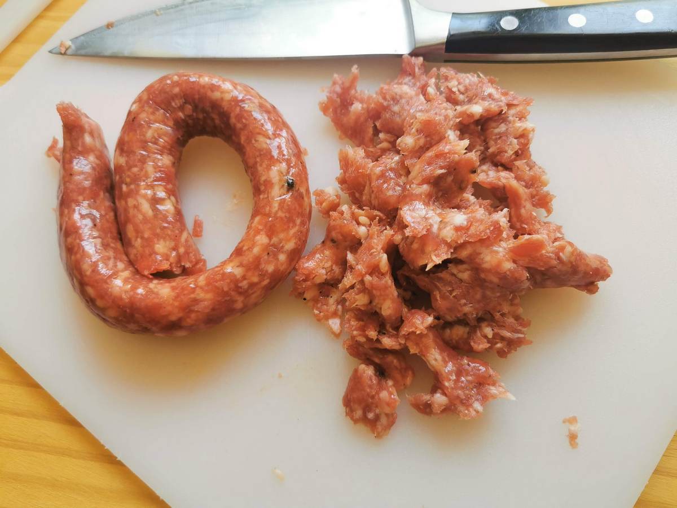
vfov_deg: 51.4
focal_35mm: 27
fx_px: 528
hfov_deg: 65.3
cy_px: 254
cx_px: 338
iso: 50
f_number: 1.6
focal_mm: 5.56
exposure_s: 1/156
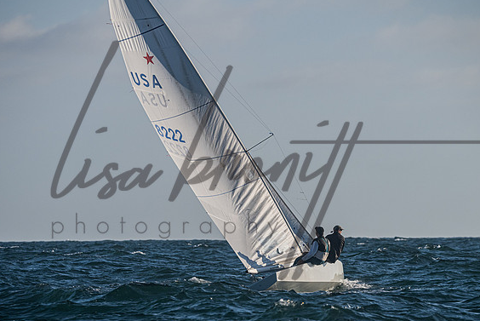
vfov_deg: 3.9
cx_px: 245
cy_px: 214
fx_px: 4697
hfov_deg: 5.9
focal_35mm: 352
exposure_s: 1/3200
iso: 400
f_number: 6.3
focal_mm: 250
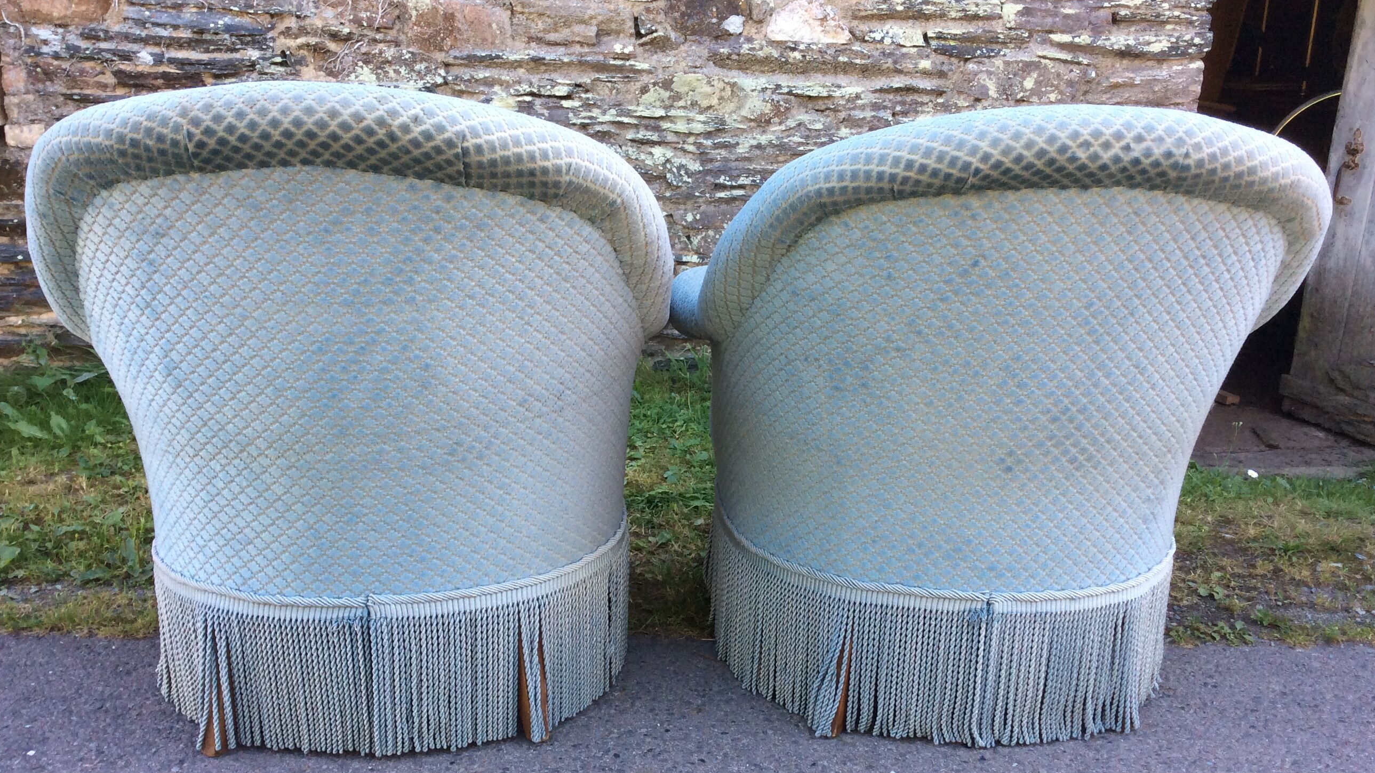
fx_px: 1276
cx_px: 687
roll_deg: -0.3
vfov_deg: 33.7
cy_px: 434
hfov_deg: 56.6
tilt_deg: -17.8
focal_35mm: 35
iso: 50
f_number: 2.4
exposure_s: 1/100
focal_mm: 3.3
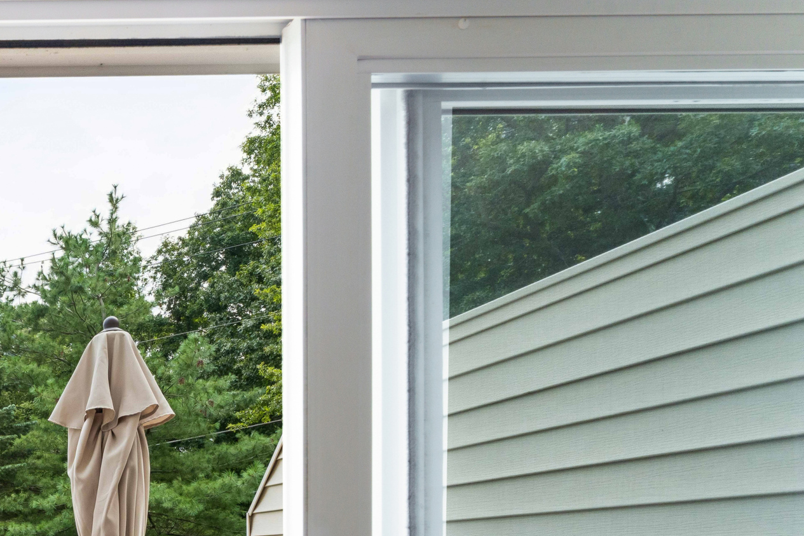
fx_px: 759
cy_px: 556
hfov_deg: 39.8
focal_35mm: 34
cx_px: -161
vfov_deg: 34.7
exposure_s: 1/125
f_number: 13
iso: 400
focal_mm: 14
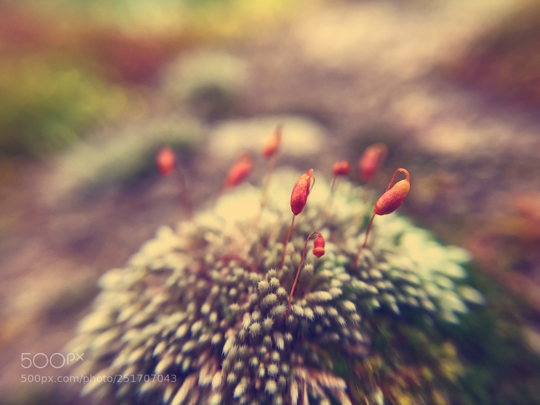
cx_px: 270
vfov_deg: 48.2
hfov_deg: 61.7
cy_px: 202
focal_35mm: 29
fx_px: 452
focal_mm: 4
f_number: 2.2
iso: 25
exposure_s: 1/330
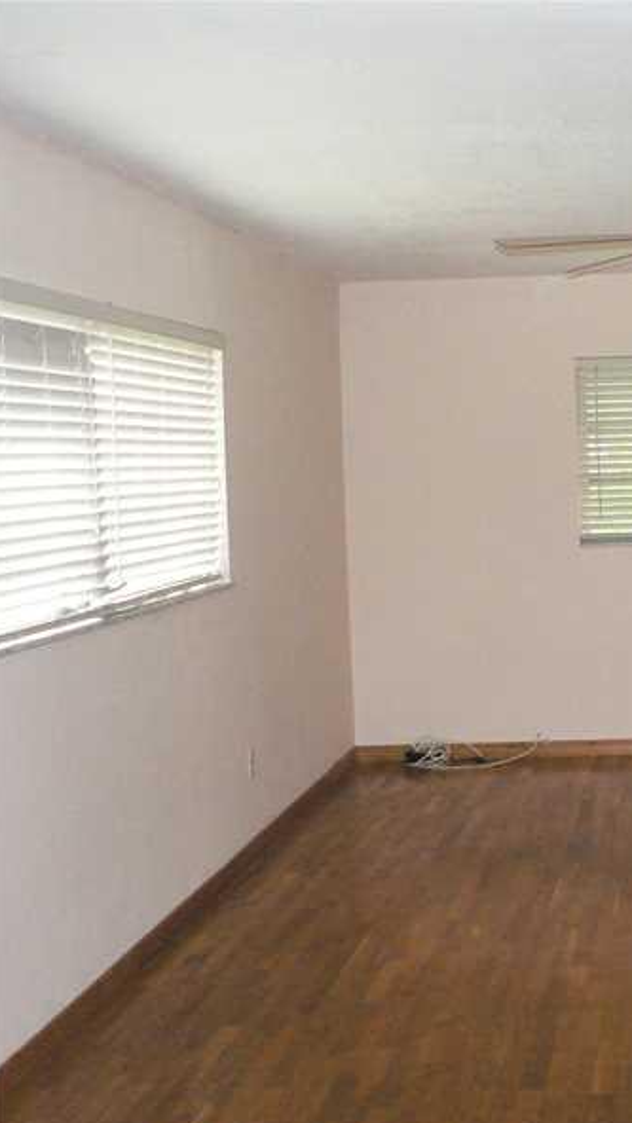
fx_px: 1579
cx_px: 750
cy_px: 567
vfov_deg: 39.2
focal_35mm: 53
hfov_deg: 21.1
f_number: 2.8
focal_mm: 6
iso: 400
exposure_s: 1/60
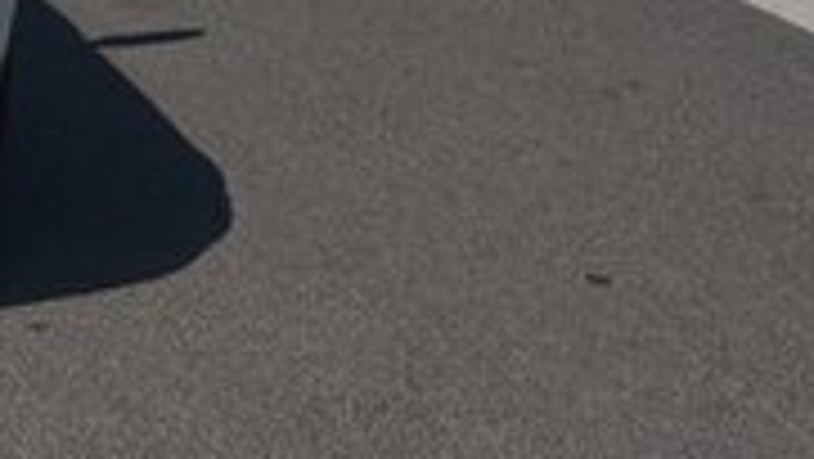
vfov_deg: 7.2
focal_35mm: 166
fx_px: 3583
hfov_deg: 12.4
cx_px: -355
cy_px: -322
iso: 100
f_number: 9
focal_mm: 29
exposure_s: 1/320
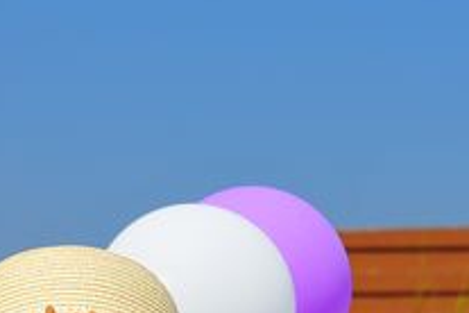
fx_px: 3517
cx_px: -14
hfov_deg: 7.6
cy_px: 560
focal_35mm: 270
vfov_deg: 5.0
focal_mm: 70
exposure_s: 1/400
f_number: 10
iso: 200
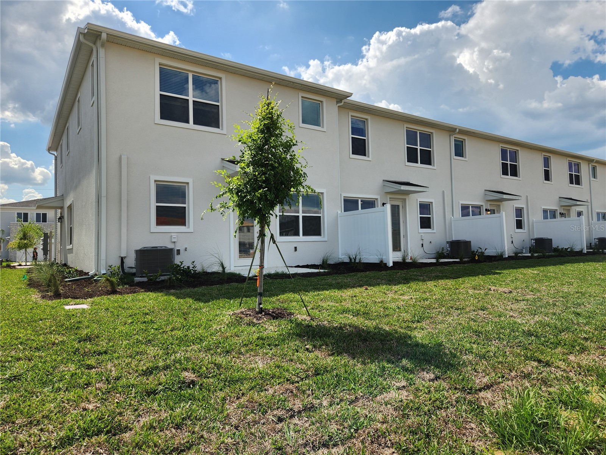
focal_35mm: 23
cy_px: 228
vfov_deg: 58.9
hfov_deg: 73.9
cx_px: 303
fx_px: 403
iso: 20
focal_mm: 5.4
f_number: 1.8
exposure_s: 1/2088
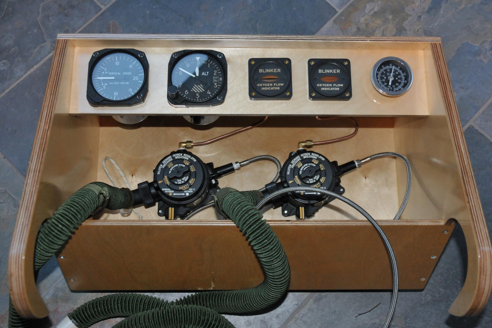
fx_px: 567
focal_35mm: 42
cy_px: 161
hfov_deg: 46.9
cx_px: 251
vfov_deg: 32.3
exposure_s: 1/60
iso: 1000
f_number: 5
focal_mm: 27
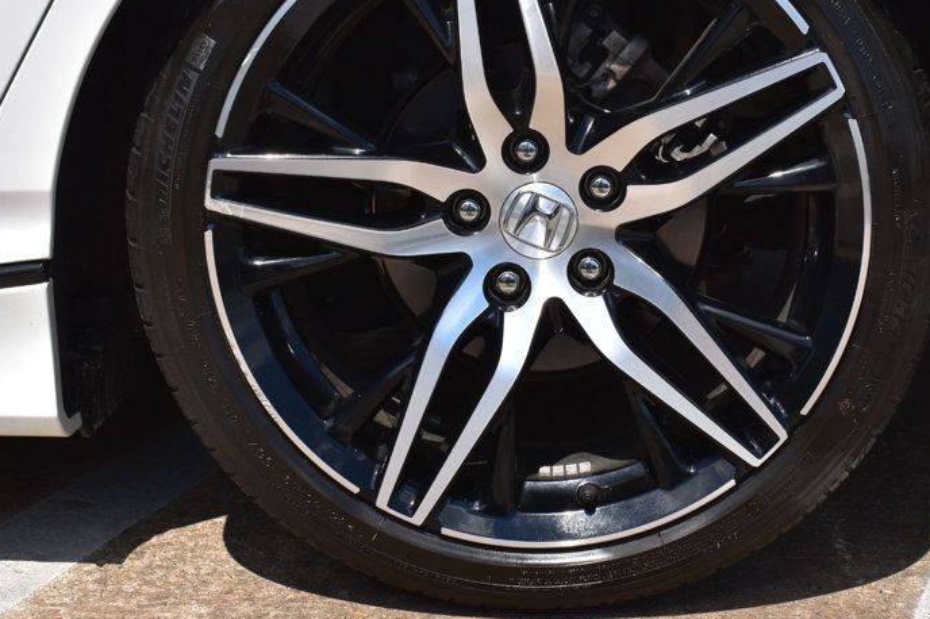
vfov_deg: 20.3
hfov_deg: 29.9
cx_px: 591
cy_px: 249
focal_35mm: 67
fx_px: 1730
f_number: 11
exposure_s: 1/500
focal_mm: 30
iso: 250
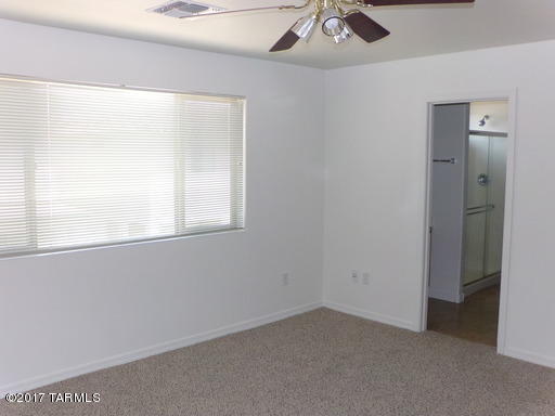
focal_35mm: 33
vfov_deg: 42.9
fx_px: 529
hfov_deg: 55.4
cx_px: 278
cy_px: 208
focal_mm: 5.9
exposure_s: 1/140
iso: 200
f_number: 3.4
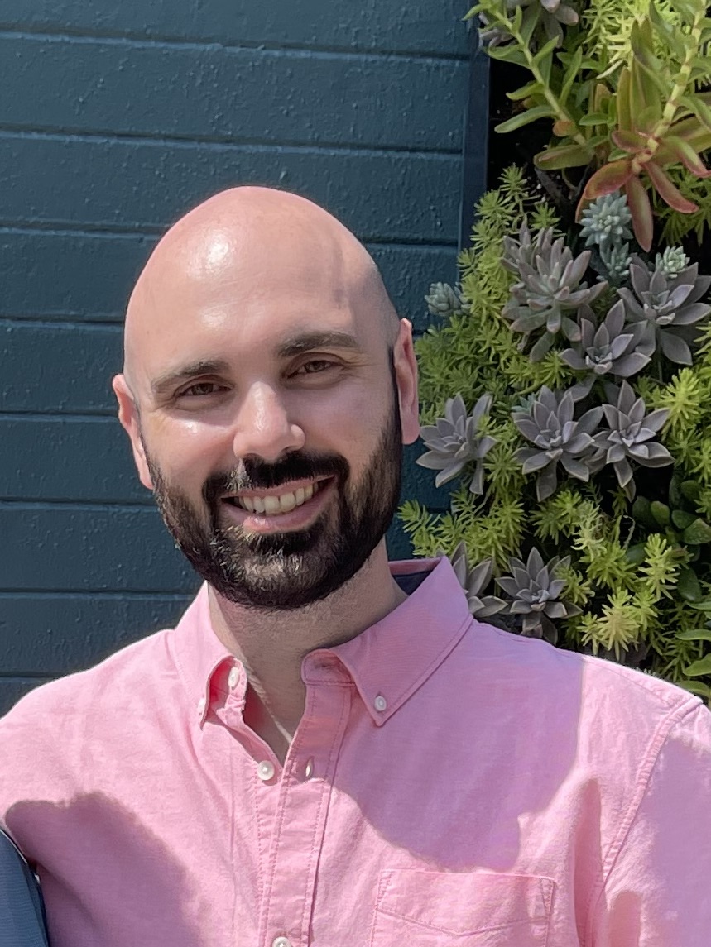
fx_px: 712
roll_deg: +0.7
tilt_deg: -15.2
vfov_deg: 67.3
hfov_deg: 53.1
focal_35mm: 26
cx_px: 356
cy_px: 474
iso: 32
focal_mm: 5.1
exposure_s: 1/1767
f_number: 1.6
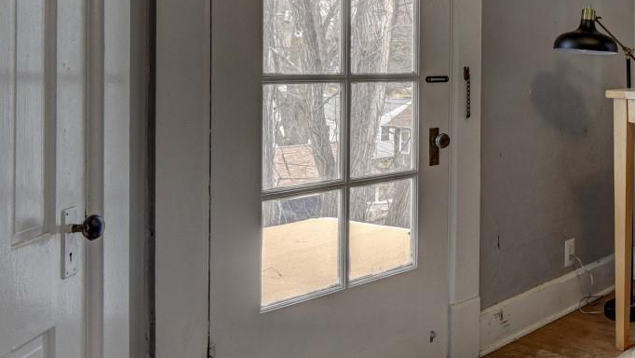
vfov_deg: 20.1
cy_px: 59
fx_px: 994
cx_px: 686
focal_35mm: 59
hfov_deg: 31.7
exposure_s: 1/6
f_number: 11
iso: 400
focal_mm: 24
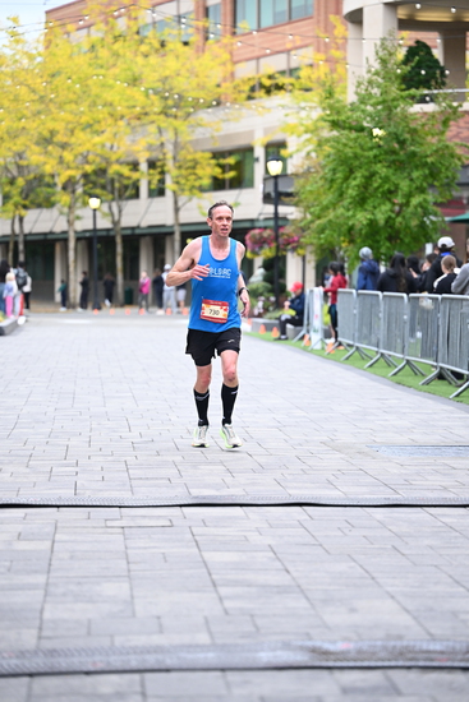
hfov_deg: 14.3
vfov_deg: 21.2
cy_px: 351
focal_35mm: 96
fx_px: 1875
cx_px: 234
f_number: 2.8
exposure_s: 1/1600
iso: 1250
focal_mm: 96
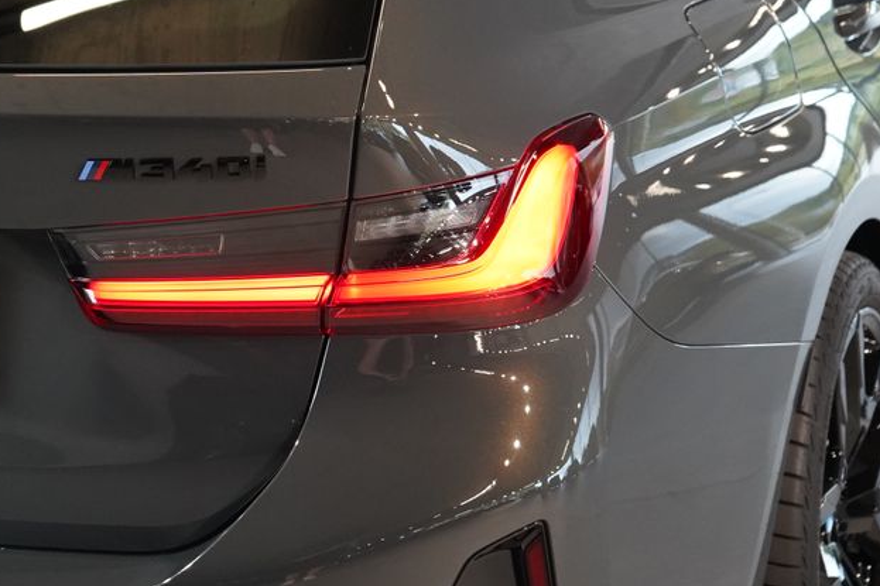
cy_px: 224
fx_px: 2370
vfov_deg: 14.1
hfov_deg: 20.9
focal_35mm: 97
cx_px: 273
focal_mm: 59
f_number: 5
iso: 6400
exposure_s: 1/160
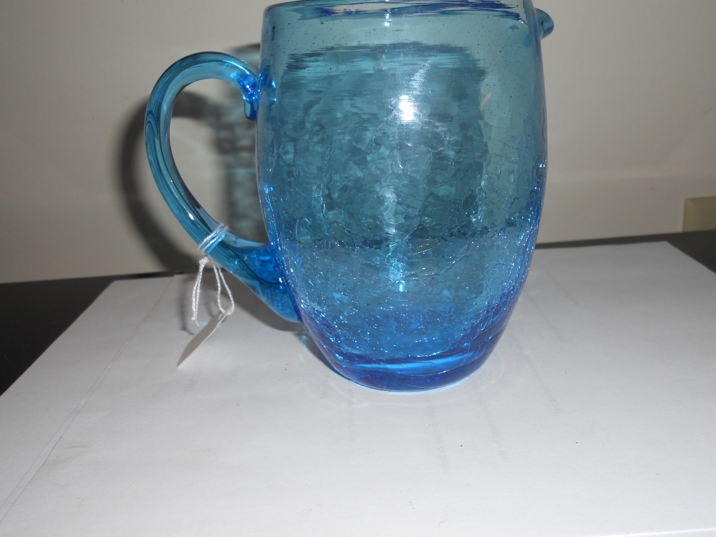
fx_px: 662
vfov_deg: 44.2
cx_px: 358
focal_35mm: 32
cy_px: 268
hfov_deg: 56.8
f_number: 8.8
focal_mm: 5.8
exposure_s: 1/25
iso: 80
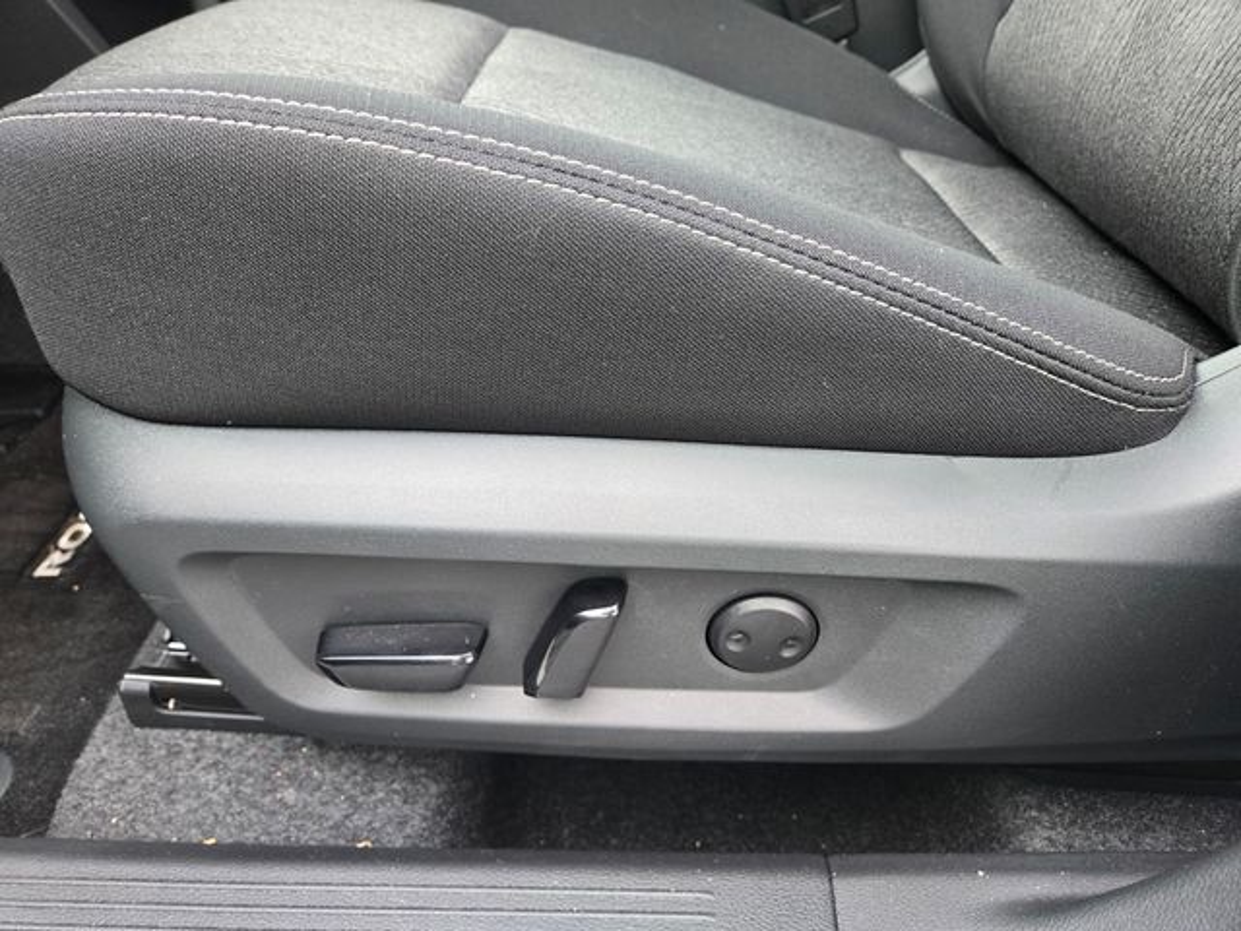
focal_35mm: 23
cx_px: 620
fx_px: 825
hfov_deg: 73.9
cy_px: 466
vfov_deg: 58.9
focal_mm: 5.4
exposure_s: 1/180
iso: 160
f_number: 1.8
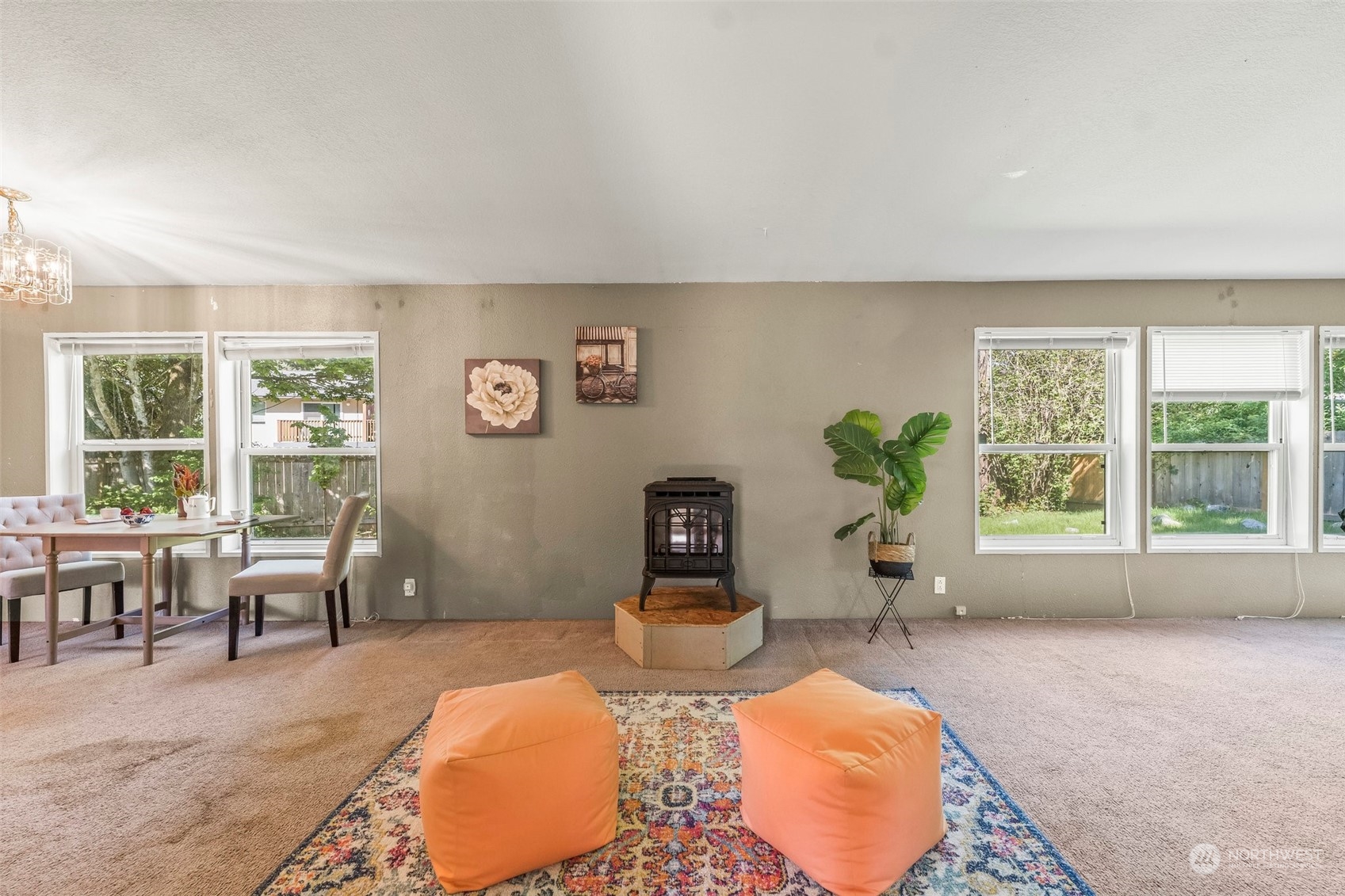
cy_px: 448
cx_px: 672
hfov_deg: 104.3
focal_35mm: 14
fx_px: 523
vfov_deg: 81.2
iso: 2000
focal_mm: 14
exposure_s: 1/15
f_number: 8
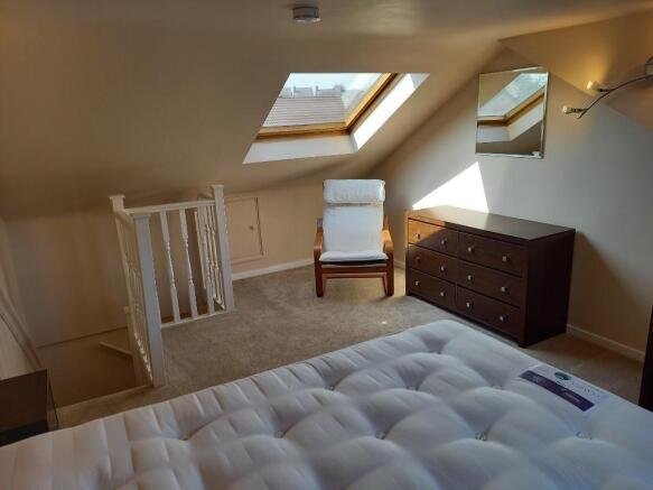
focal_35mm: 25
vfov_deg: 54.9
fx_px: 472
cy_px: 245
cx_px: 326
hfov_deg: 69.4
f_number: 2
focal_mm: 4.6
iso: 50
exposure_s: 1/100
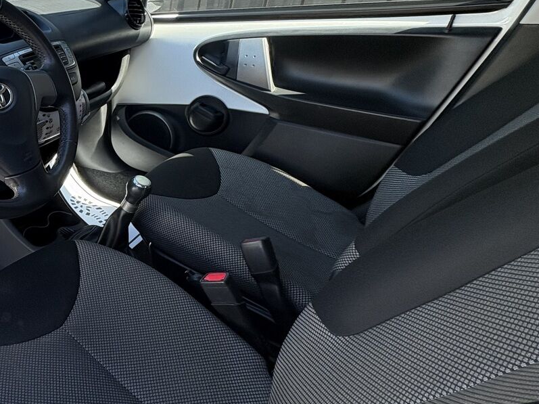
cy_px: 201
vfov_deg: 46.8
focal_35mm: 30
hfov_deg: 47.8
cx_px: -18
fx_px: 467
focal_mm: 2.22
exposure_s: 1/178
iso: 64
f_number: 2.2
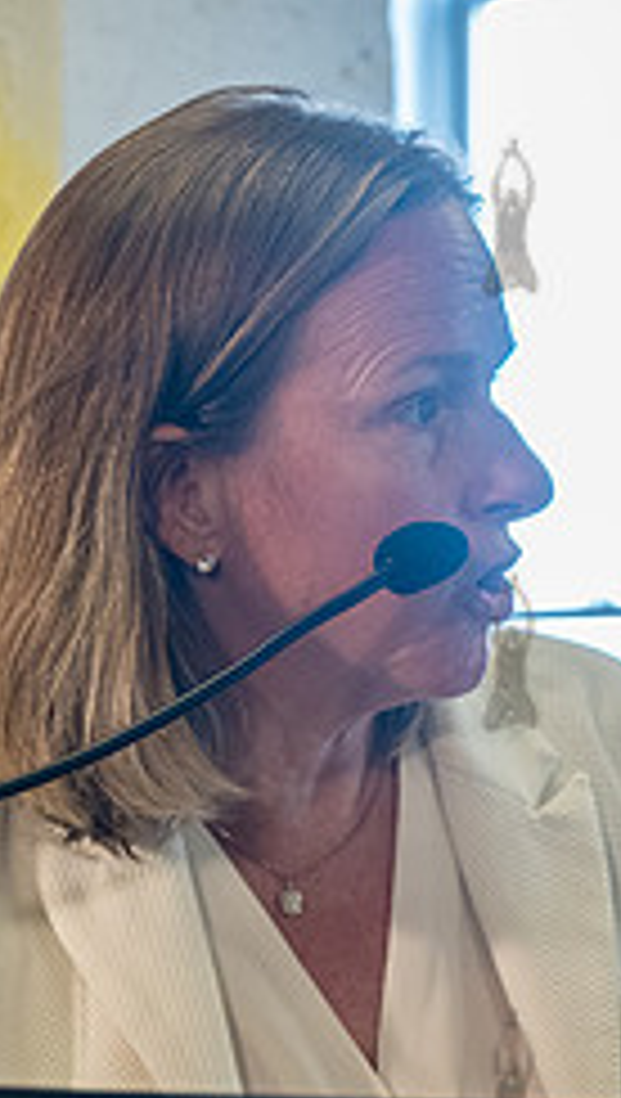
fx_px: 5073
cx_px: 508
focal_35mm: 174
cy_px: 650
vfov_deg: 12.3
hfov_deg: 7.0
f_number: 4.5
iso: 2500
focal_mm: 70
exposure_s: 1/320
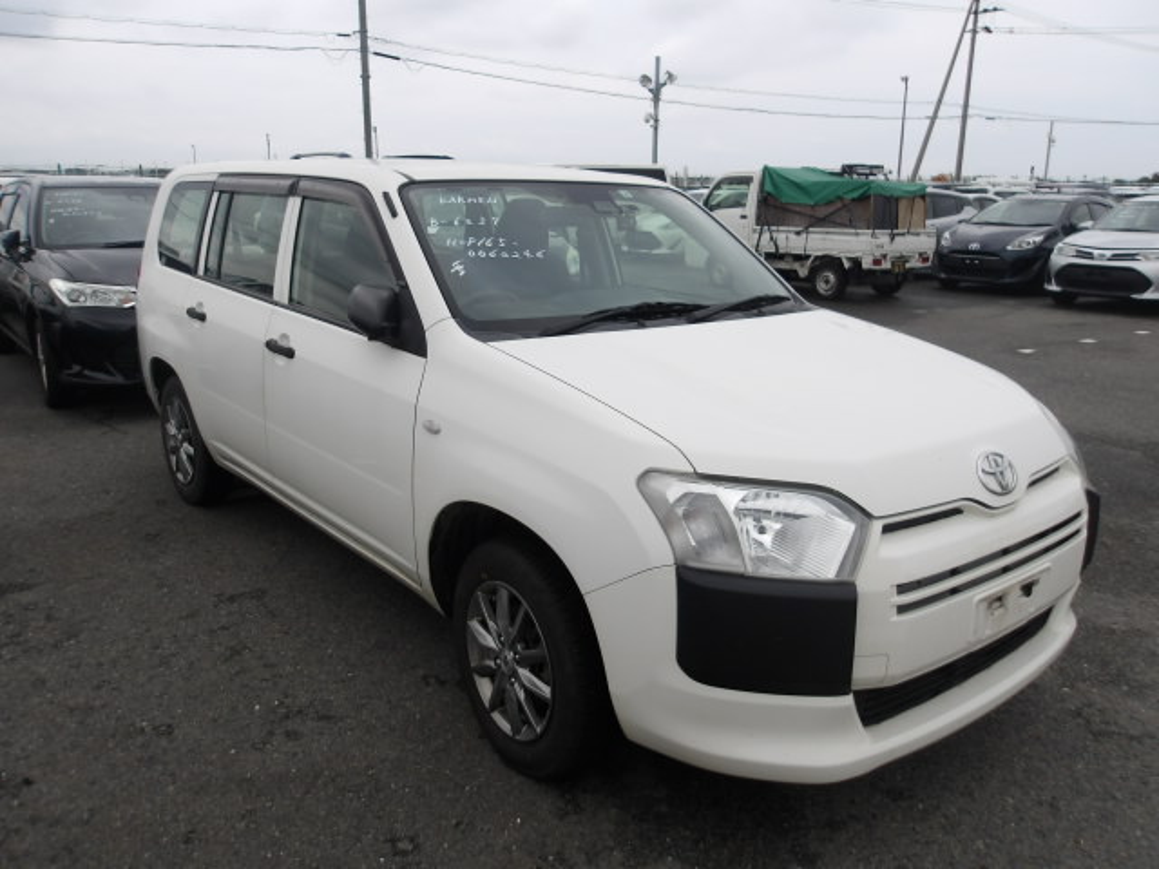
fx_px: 904
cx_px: 580
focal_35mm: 27
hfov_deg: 65.3
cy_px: 434
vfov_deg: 51.4
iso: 100
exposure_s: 1/929
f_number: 3
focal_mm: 4.9
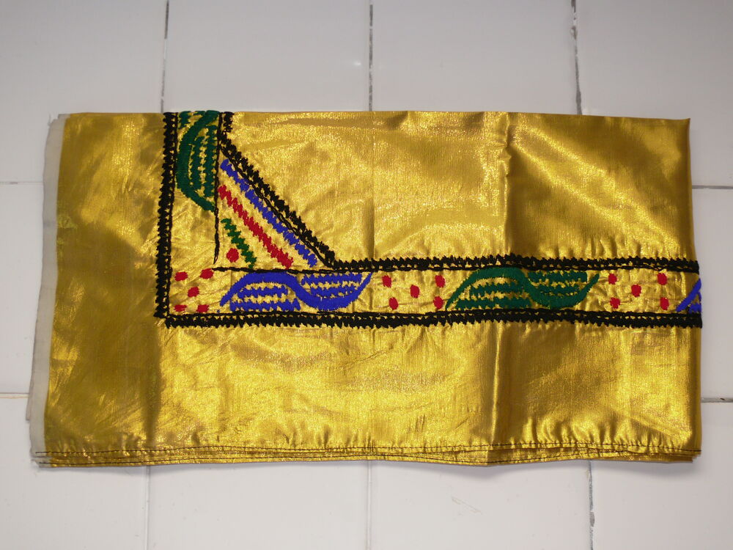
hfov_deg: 42.1
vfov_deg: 32.2
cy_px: 275
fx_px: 953
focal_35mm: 45
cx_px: 366
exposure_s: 1/30
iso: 100
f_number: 2.8
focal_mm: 8.9
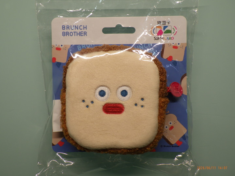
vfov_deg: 34.3
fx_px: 285
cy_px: 88
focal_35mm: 42
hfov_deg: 44.8
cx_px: 118
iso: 125
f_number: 4.2
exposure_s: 1/80
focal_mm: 7.5
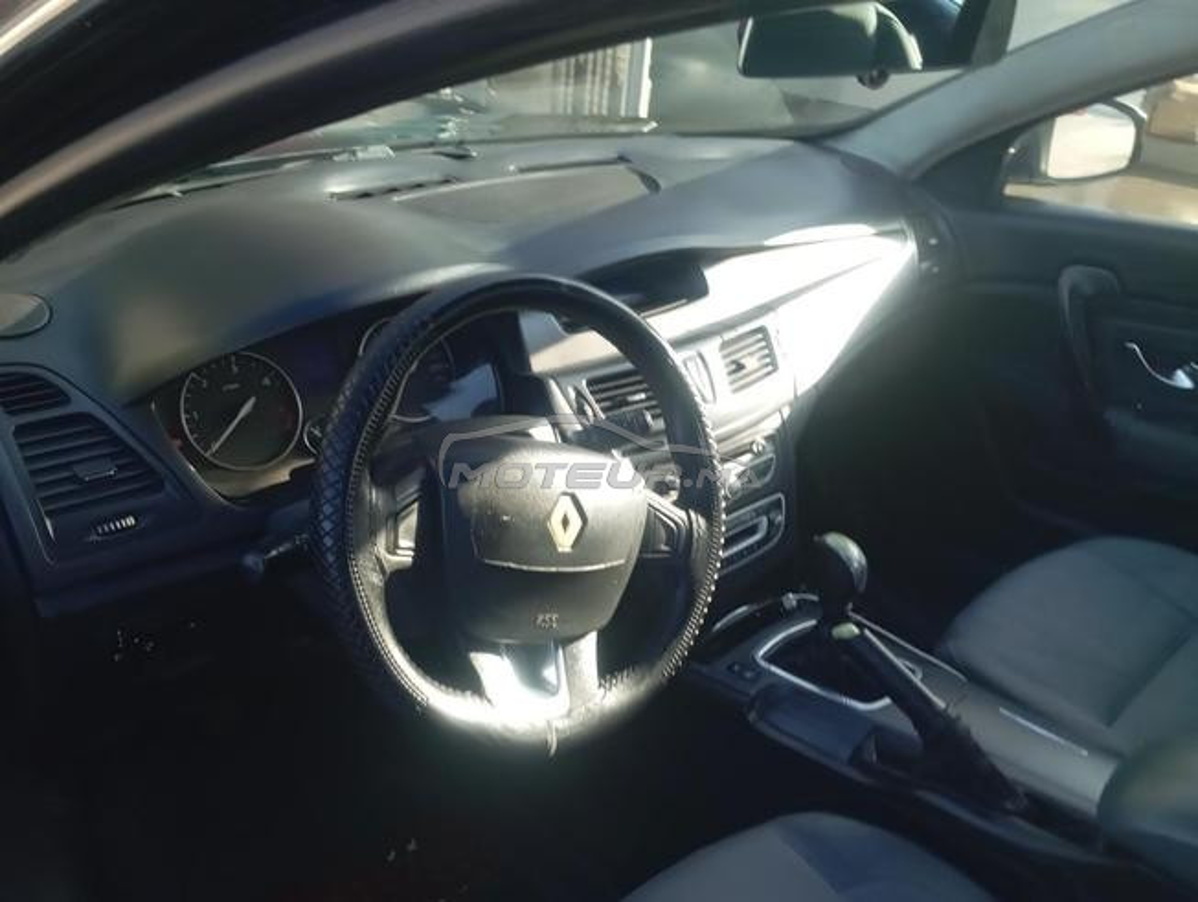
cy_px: 451
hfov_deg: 63.4
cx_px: 599
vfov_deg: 49.9
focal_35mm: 28
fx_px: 970
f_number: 1.8
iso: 50
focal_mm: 4.25
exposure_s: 1/111
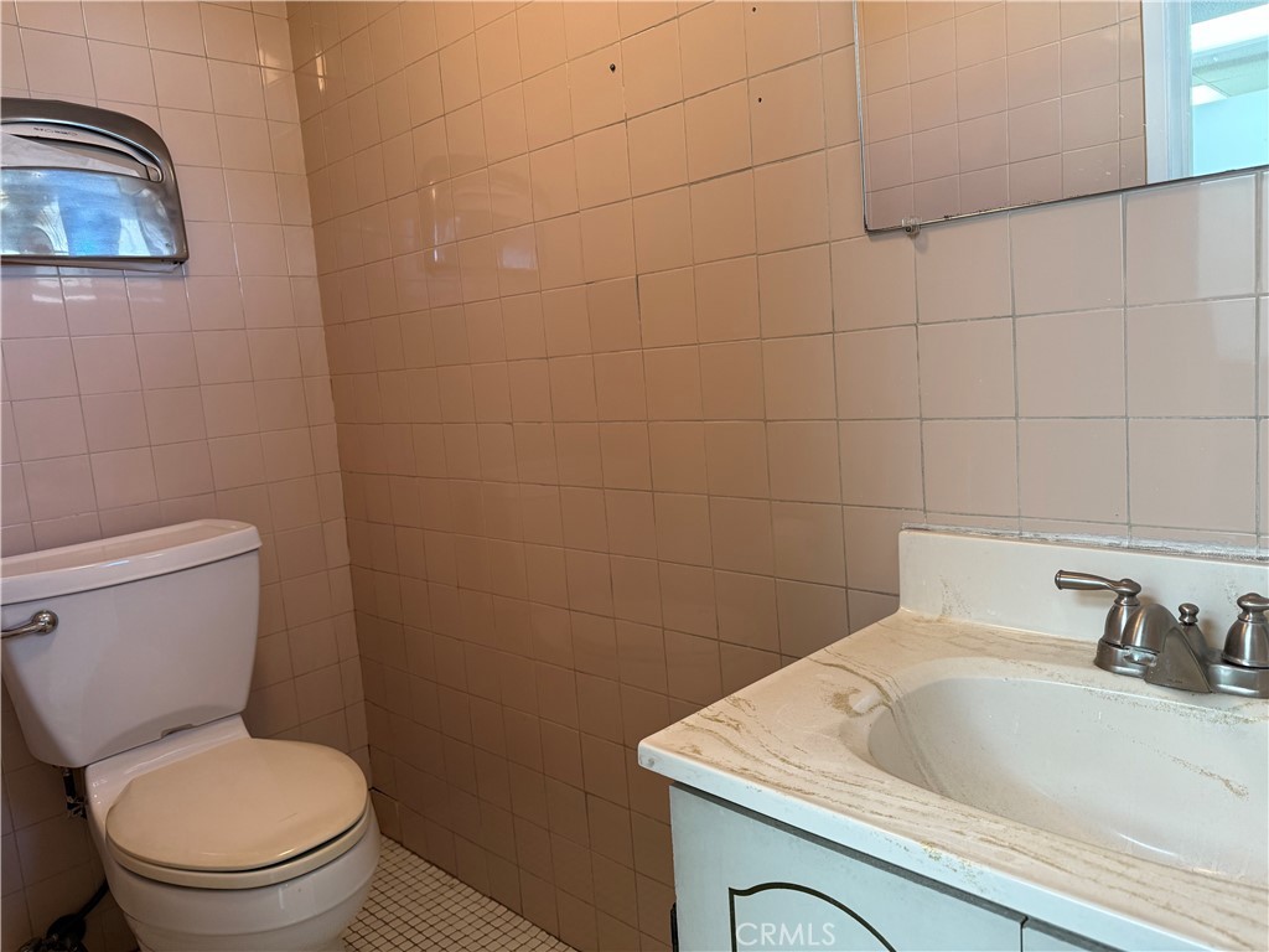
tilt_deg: -7.3
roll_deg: +4.5
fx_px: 880
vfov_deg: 56.8
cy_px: 476
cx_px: 634
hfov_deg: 71.6
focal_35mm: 24
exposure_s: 1/60
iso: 200
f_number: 1.78
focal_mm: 6.76
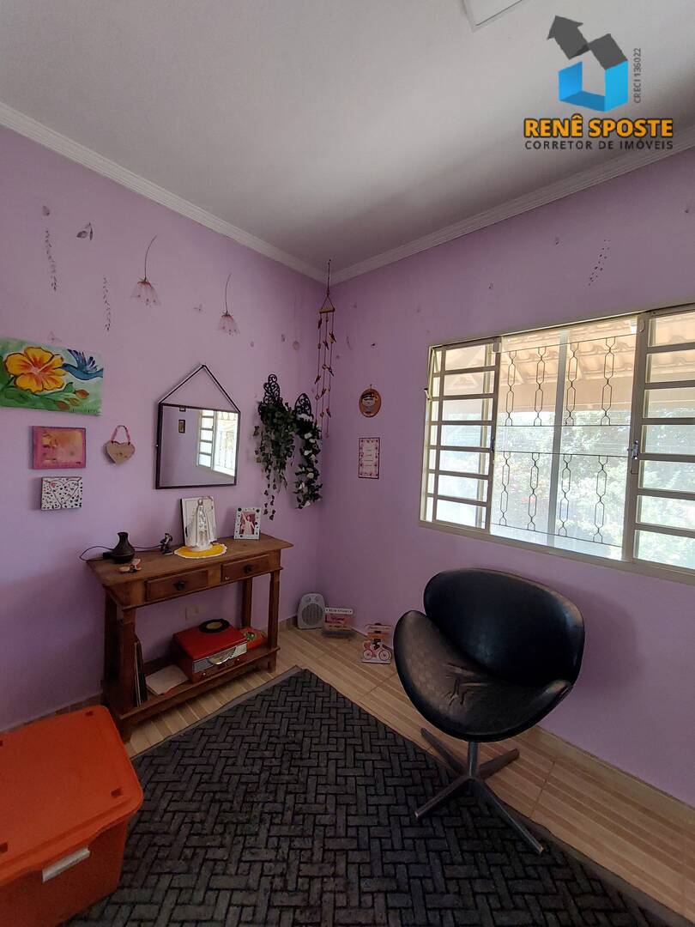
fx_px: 348
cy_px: 464
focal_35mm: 13
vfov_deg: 106.2
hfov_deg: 89.9
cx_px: 348
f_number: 2.2
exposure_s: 1/60
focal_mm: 1.74
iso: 125
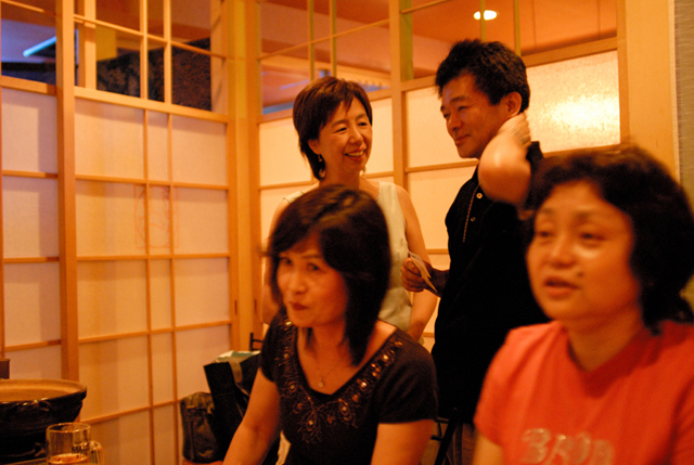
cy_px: 232
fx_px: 811
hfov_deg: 46.3
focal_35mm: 42
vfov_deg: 32.0
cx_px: 347
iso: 1600
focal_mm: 28
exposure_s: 1/13
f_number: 2
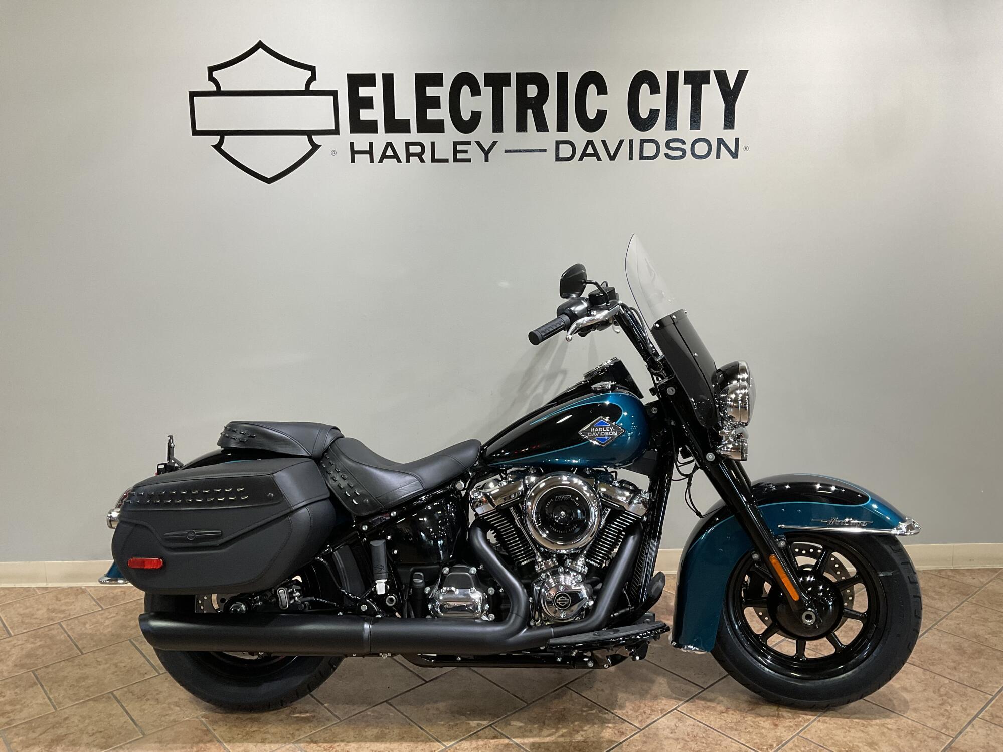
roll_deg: -0.1
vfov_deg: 48.2
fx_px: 840
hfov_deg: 61.7
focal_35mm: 29
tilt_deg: -11.7
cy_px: 376
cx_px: 502
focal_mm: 3
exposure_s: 1/60
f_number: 1.8
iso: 64
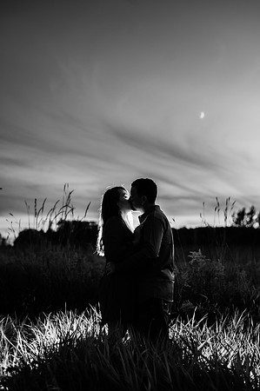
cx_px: 130
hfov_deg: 23.3
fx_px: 630
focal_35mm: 58
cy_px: 196
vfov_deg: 34.5
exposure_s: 1/200
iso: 400
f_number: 2.5
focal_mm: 58
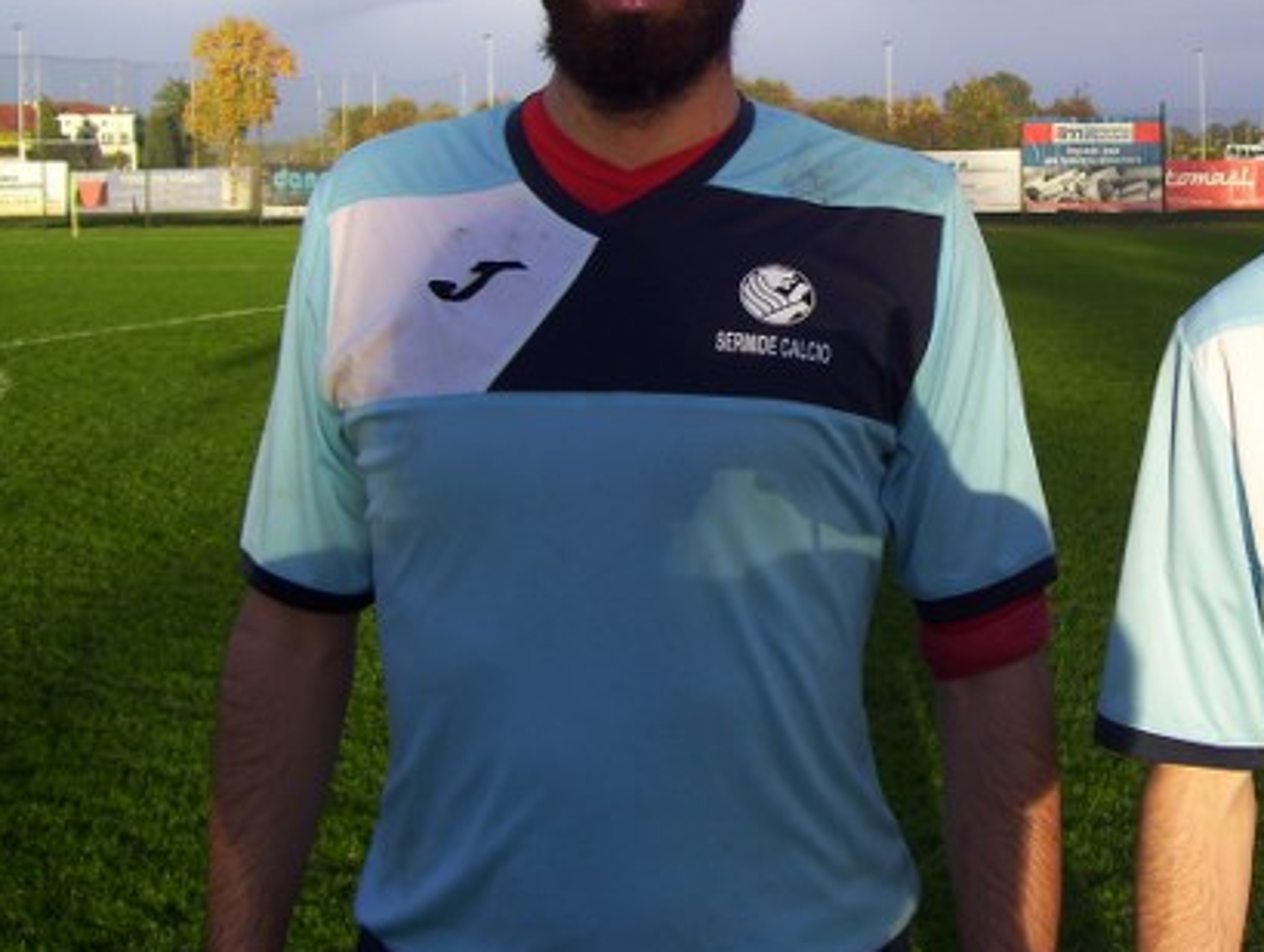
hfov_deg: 33.7
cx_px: 928
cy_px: 228
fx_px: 2048
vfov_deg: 25.8
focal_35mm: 56
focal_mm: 6
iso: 80
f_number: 2.7
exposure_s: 1/100
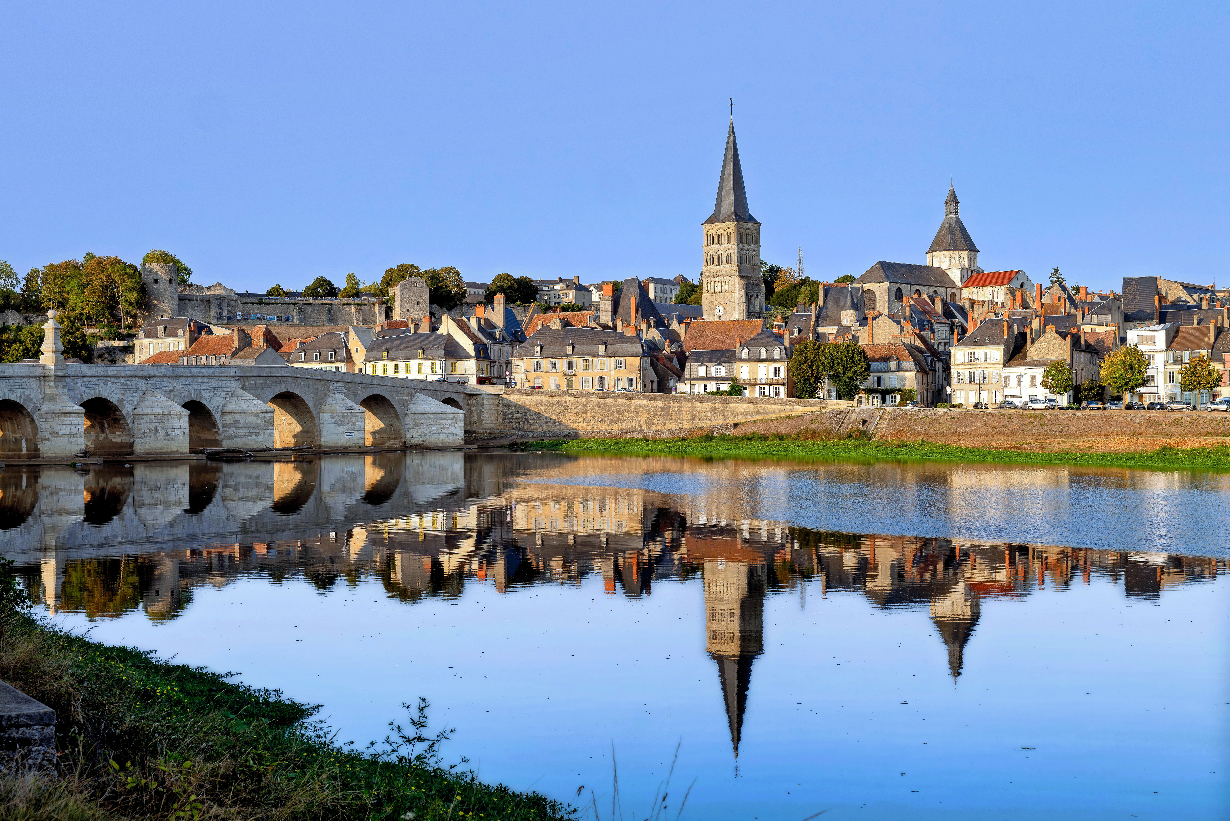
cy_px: 410
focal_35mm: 53
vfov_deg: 25.5
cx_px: 615
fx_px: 1811
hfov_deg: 37.5
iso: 50
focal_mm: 53
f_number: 8
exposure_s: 1/50
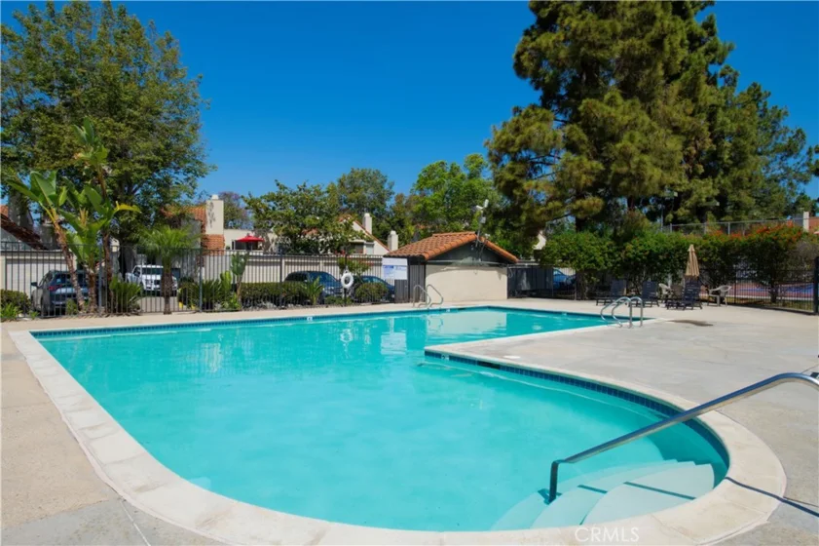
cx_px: 410
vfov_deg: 57.2
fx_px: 500
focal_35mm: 22
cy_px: 273
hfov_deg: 78.6
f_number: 14
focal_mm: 22
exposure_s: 1/250
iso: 200
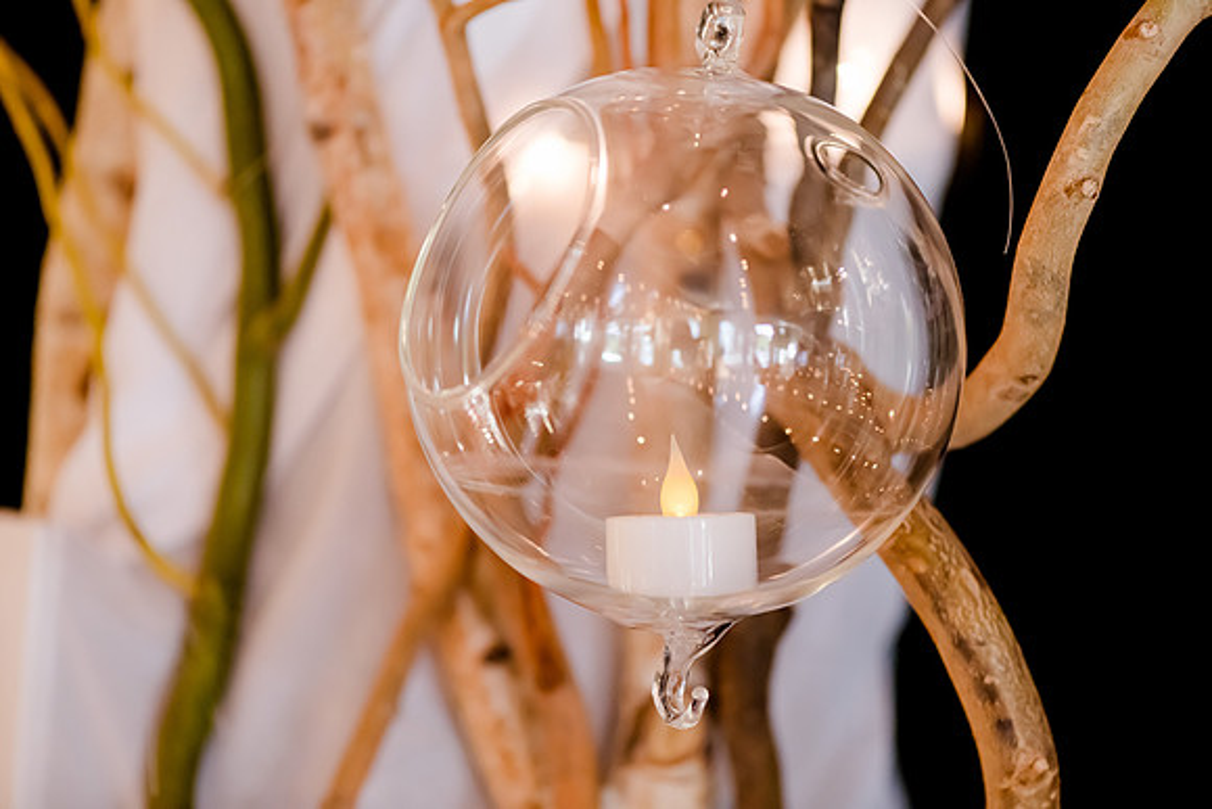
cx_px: 617
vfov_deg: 12.6
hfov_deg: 18.9
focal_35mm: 108
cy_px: 405
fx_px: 3648
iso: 4000
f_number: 3
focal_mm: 105
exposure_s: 1/320
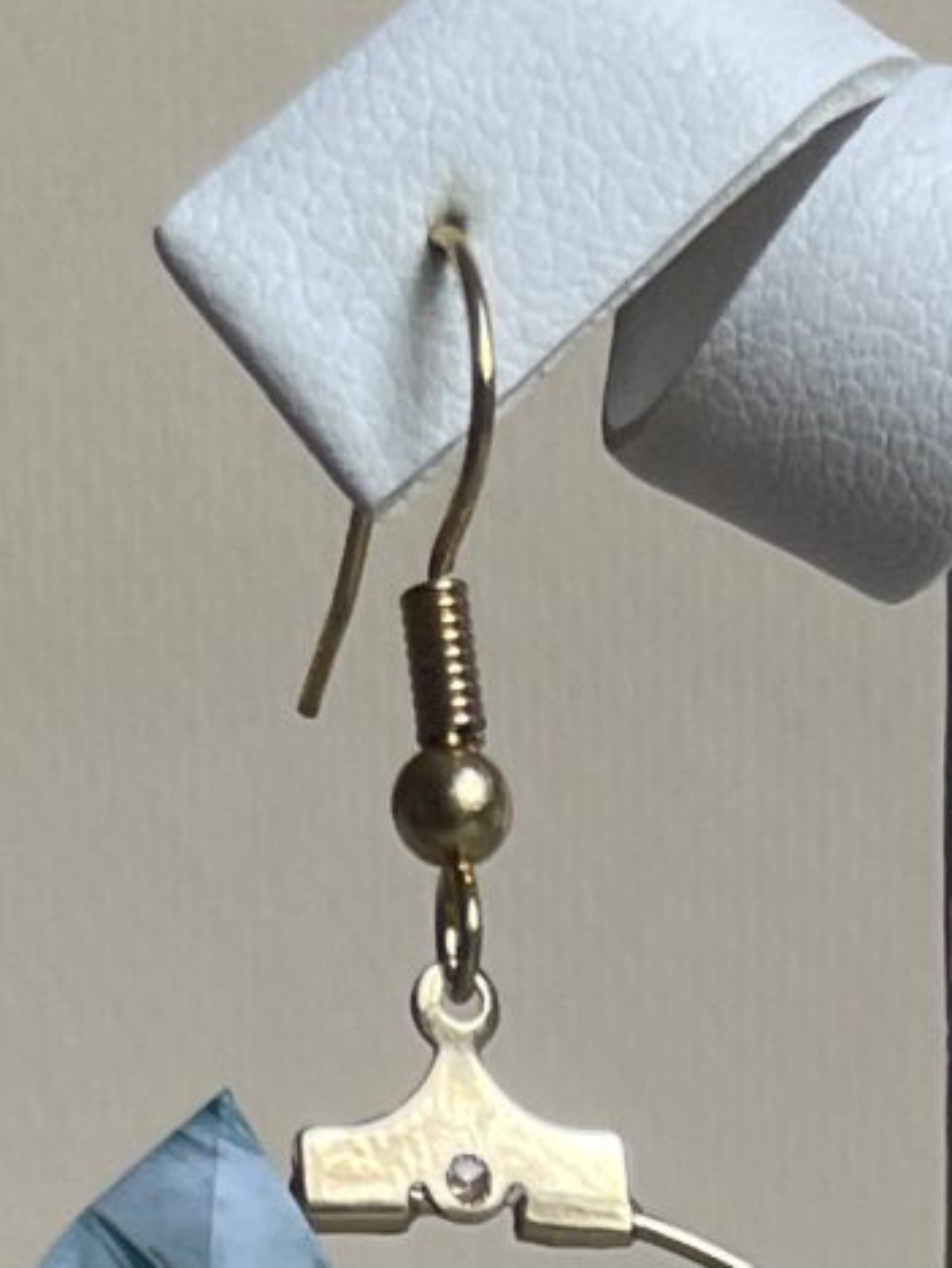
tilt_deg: -12.7
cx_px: 1036
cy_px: 2890
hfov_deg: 10.3
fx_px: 5205
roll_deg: +0.0
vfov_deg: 11.7
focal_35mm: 142
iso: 100
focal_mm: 4.2
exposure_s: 1/121
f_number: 1.6
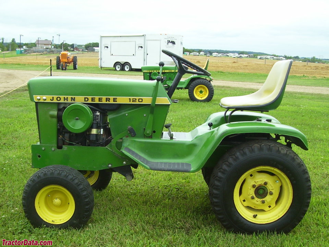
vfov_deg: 41.8
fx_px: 323
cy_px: 124
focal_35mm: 34
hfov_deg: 54.0
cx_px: 164
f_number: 2.7
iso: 80
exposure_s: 1/350
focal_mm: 5.6
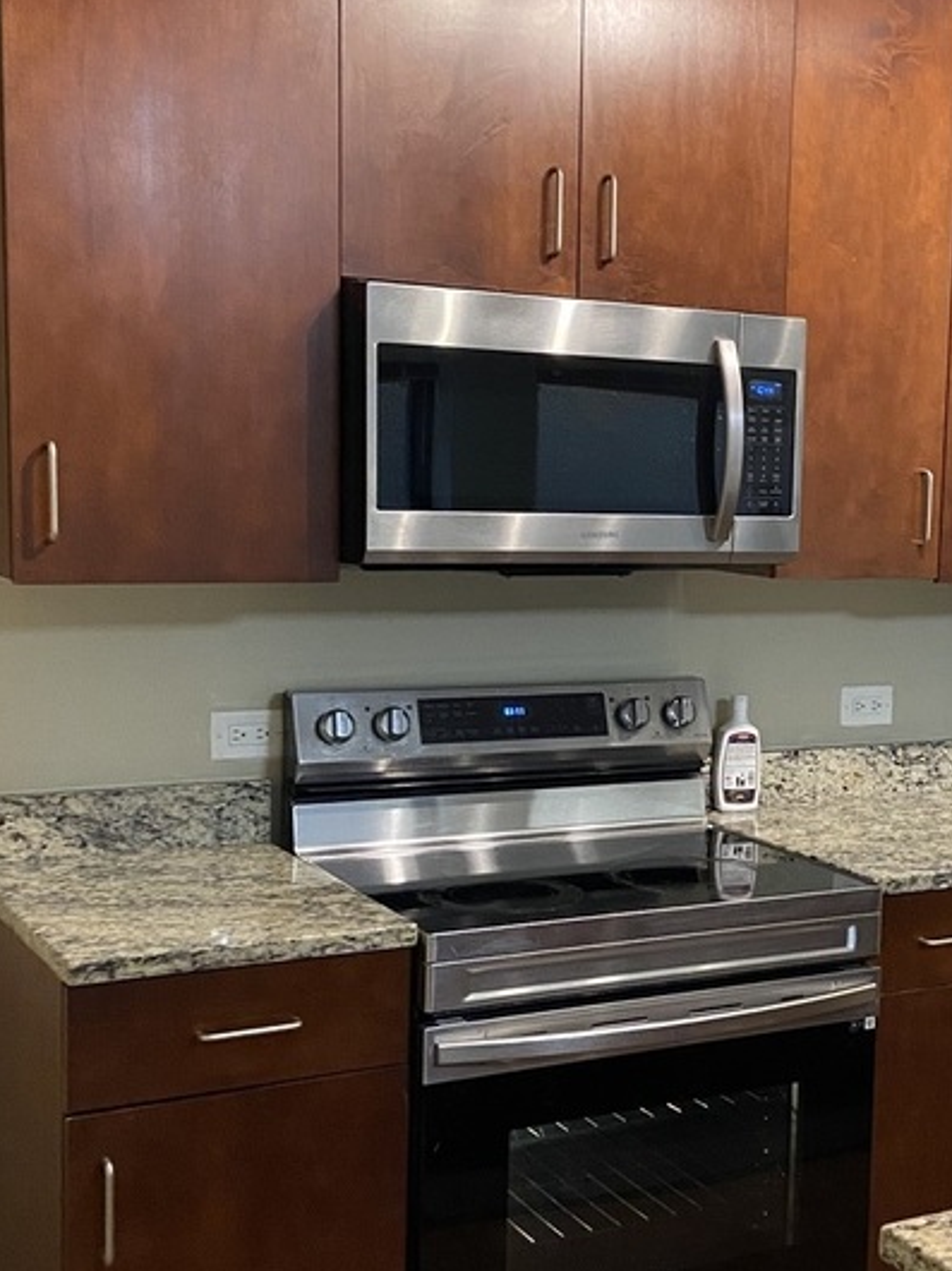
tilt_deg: -5.6
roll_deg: -2.3
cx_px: 755
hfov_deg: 27.0
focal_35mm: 53
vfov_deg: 36.2
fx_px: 1945
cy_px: 652
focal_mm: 4.25
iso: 400
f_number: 1.8
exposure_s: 1/60
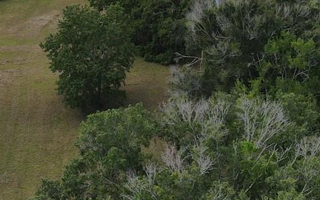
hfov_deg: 24.1
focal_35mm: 86
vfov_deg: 14.9
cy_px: -16
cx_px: 182
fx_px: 750
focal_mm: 4.5
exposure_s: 1/640
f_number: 2.8
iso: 100
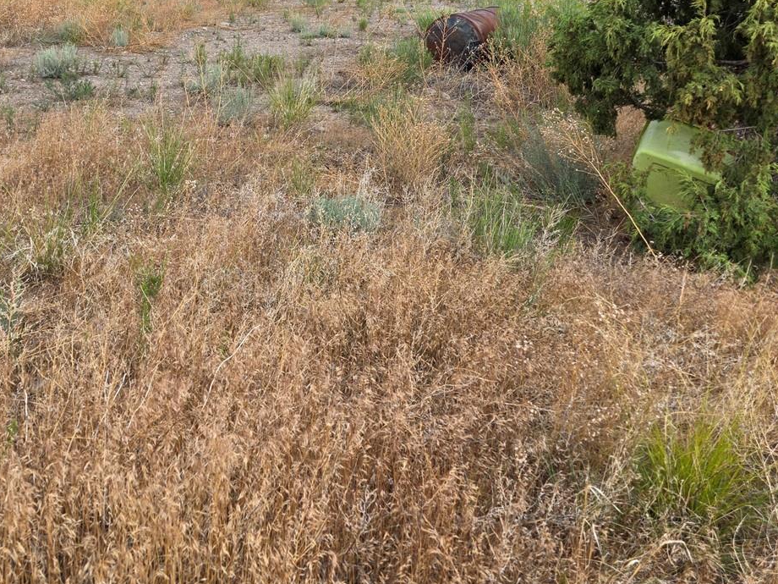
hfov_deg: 45.6
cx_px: 221
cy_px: 107
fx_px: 899
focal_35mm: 40
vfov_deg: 34.7
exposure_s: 1/359
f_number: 1.7
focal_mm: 6.3
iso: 40
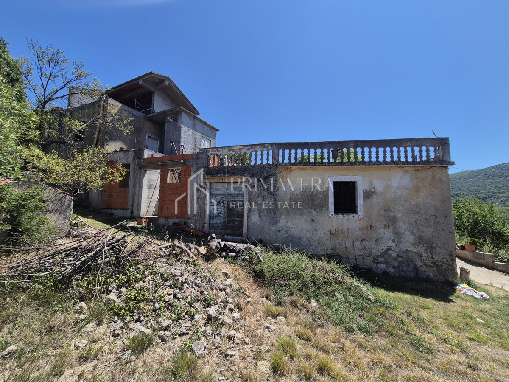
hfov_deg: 106.2
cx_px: 254
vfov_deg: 89.9
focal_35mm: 13
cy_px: 191
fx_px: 191
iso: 50
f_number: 2.2
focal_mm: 2.2
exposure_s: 1/2288
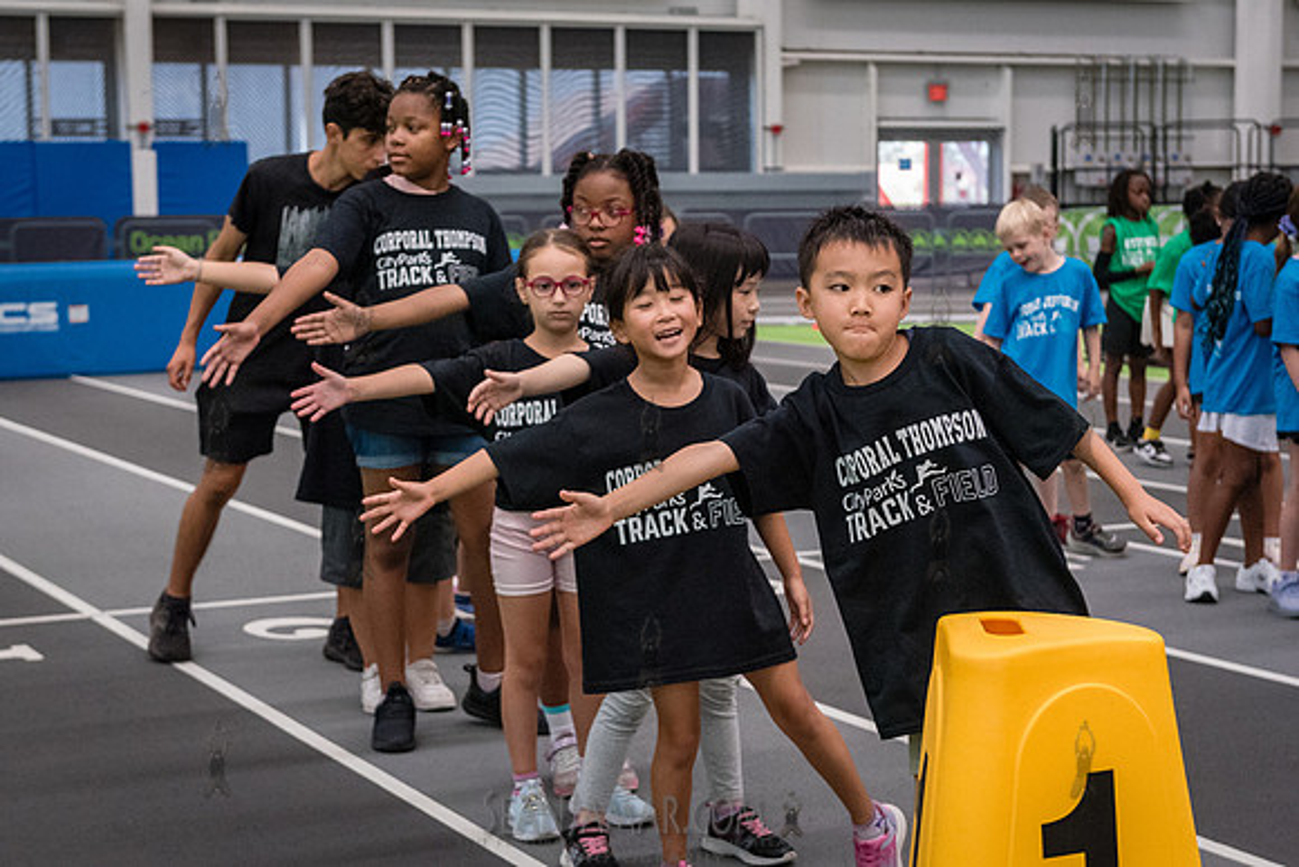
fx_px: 2457
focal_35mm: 68
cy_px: 440
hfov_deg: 29.6
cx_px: 594
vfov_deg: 20.0
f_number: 4
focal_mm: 55
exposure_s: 1/1000
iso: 6400
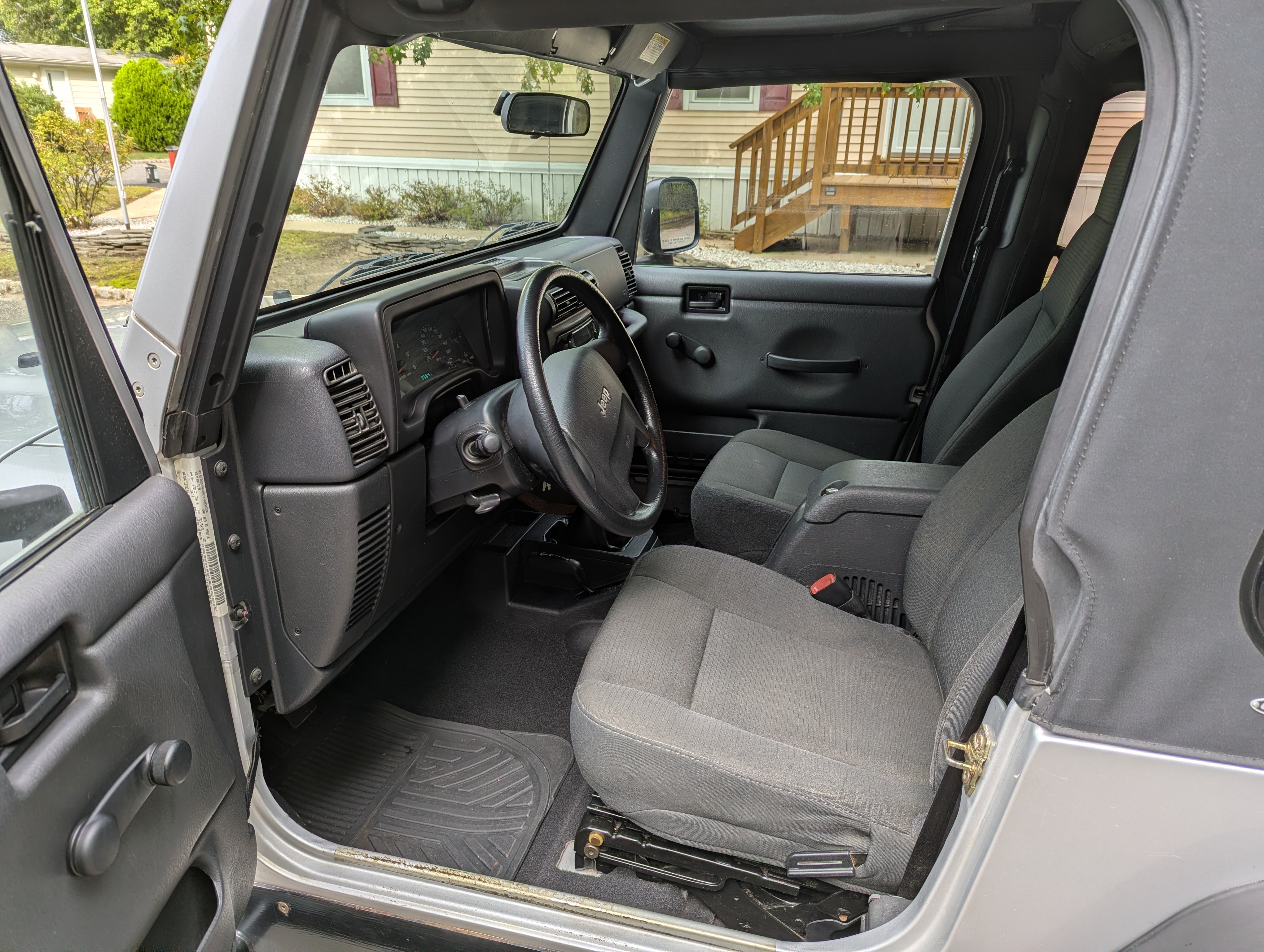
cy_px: 476
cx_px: 632
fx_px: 878
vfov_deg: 56.9
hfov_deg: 71.5
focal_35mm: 24
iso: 41
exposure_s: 1/341
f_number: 1.85
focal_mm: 6.81
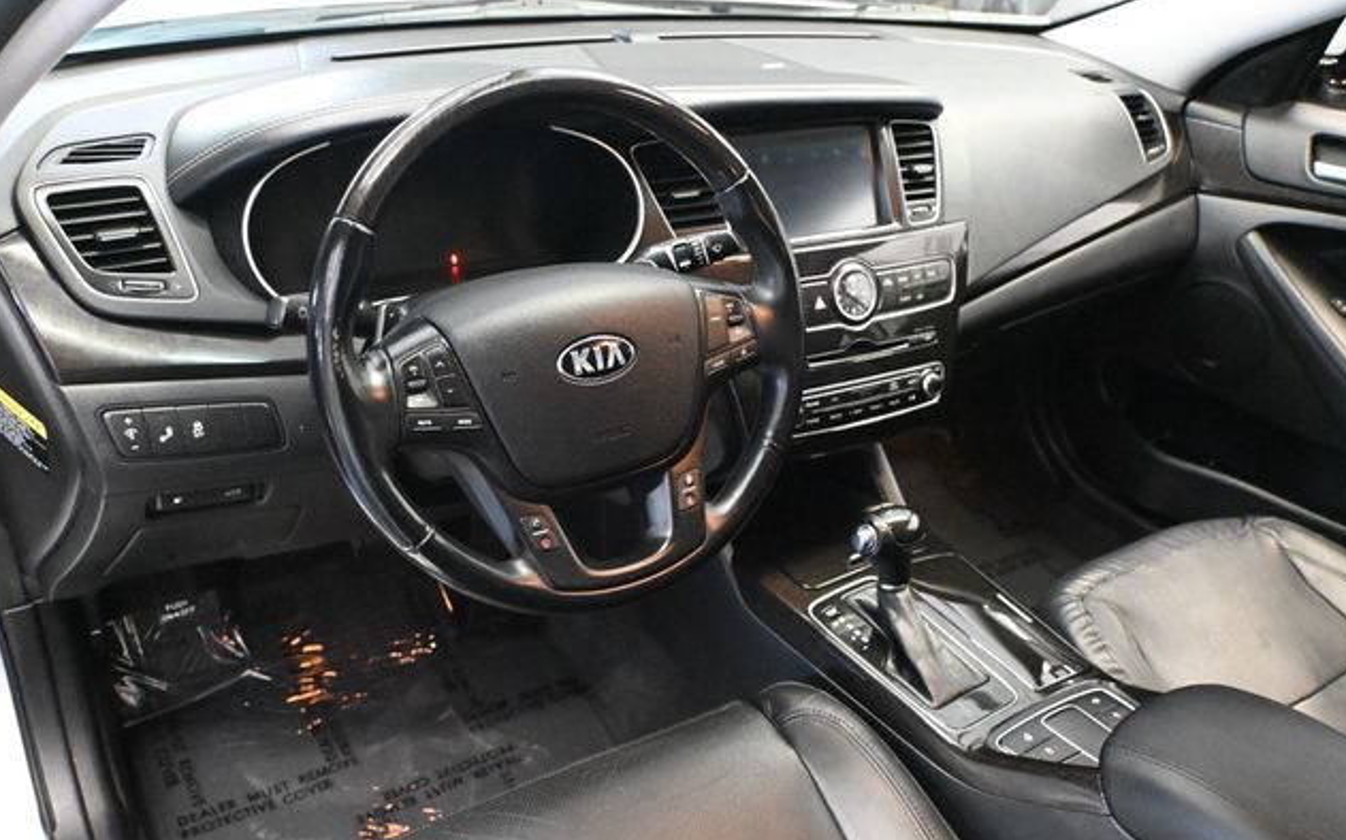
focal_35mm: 31
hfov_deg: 61.2
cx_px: 674
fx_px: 1137
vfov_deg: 40.6
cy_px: 448
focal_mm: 20
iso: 12800
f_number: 3.8
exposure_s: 1/60
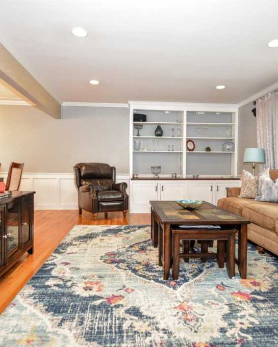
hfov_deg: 58.8
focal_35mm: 24
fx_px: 247
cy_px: 174
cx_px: 142
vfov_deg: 70.3
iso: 800
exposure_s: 1/60
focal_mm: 17
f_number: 3.2
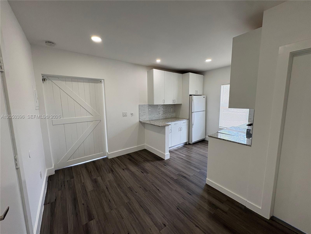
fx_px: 126
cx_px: 156
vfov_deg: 85.7
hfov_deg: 102.1
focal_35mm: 14
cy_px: 117
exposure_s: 1/120
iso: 125
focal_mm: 2.22
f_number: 2.2
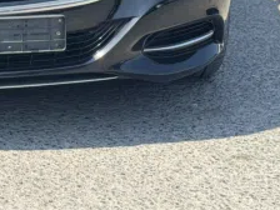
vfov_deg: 10.6
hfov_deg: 14.1
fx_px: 1108
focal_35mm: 137
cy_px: -55
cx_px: -36
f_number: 1.78
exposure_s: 1/1490
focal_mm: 6.76
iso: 64
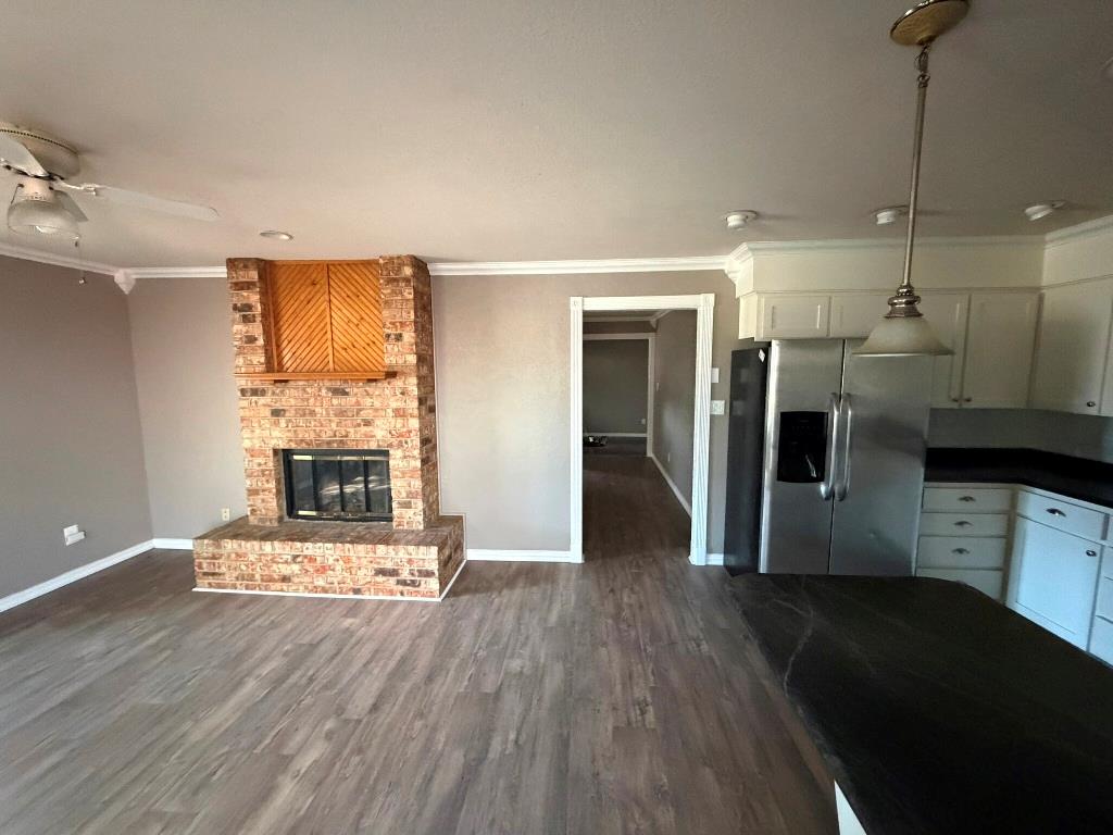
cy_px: 418
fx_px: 450
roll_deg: +1.0
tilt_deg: -7.1
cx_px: 556
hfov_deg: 102.1
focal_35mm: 14
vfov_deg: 85.7
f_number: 2.2
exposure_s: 1/59
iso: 1250
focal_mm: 2.22
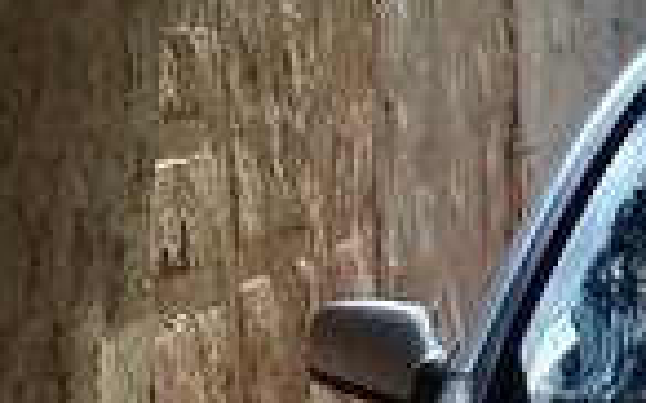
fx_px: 2621
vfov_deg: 8.3
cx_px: 876
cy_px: 830
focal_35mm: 149
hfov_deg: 13.5
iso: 50
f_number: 2.2
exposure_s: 1/602
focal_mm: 3.3
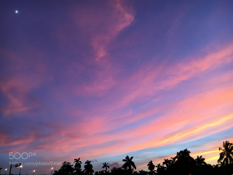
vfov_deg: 48.2
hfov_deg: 61.7
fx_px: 195
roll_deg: +3.3
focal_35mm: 29
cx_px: 116
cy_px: 88
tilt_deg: +25.4
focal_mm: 4.15
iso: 50
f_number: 2.2
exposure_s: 1/30
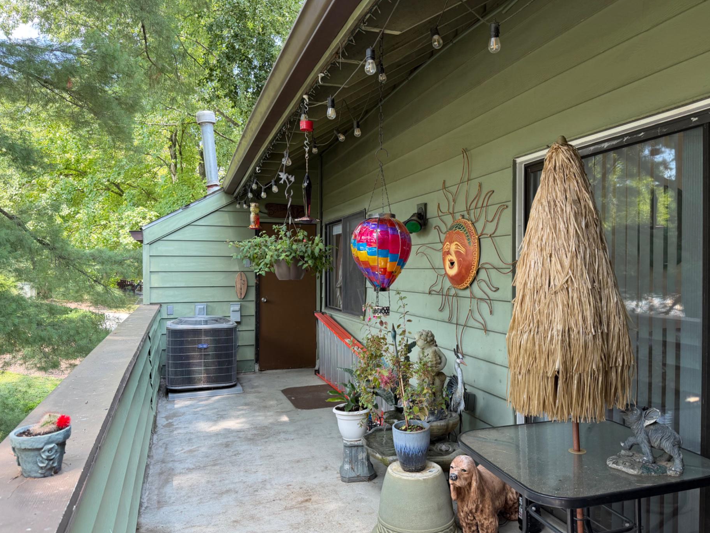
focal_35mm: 27
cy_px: 280
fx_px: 554
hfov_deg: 65.3
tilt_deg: -2.2
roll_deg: +0.4
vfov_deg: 51.3
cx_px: 362
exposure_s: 1/121
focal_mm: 6.76
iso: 64
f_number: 1.78
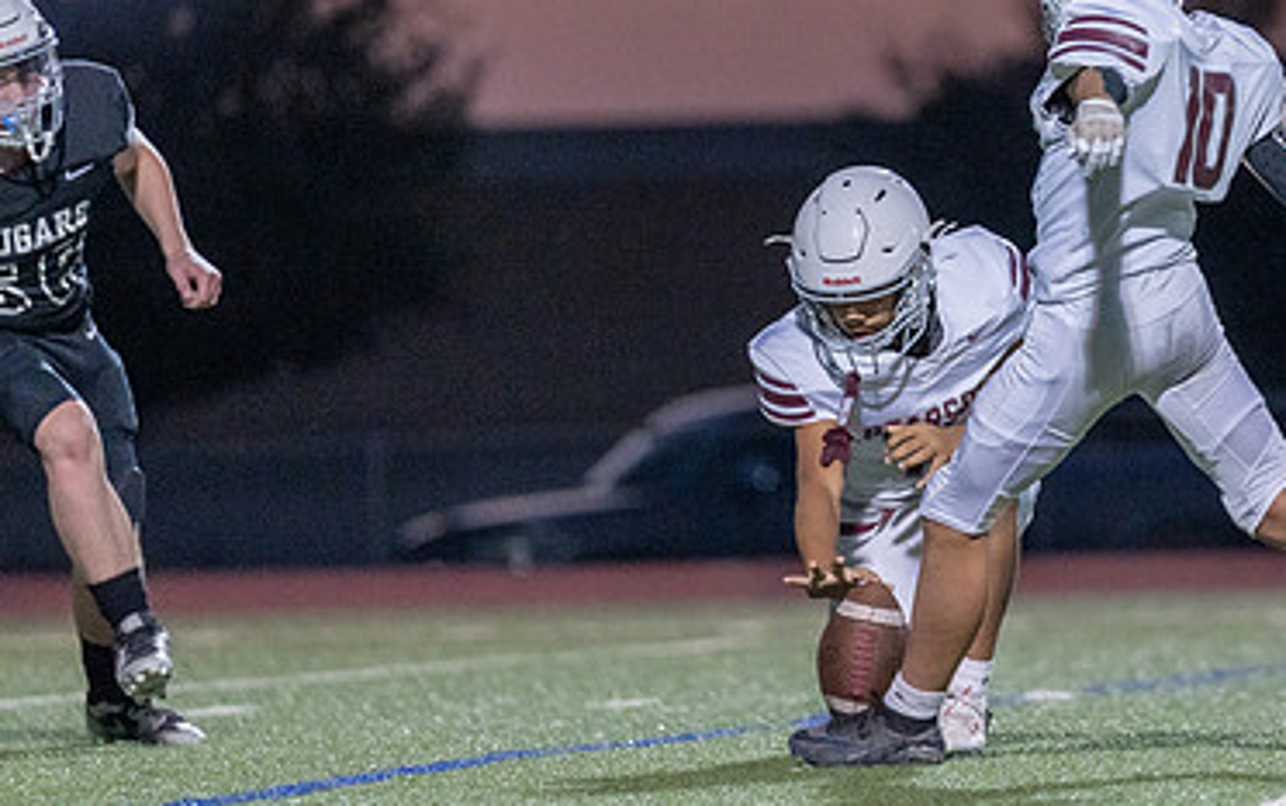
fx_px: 15185
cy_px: 223
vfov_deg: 3.0
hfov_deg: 4.8
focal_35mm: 433
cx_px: 1062
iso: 1250
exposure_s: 1/1000
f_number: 2.8
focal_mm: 200
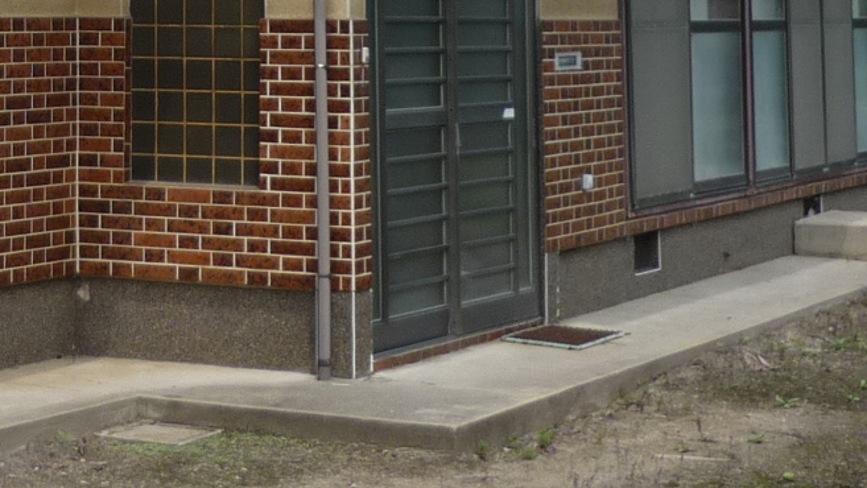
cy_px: -431
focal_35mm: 112
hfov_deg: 18.6
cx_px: -12
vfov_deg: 10.1
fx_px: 2576
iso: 100
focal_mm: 5.5
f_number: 2.8
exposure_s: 1/640
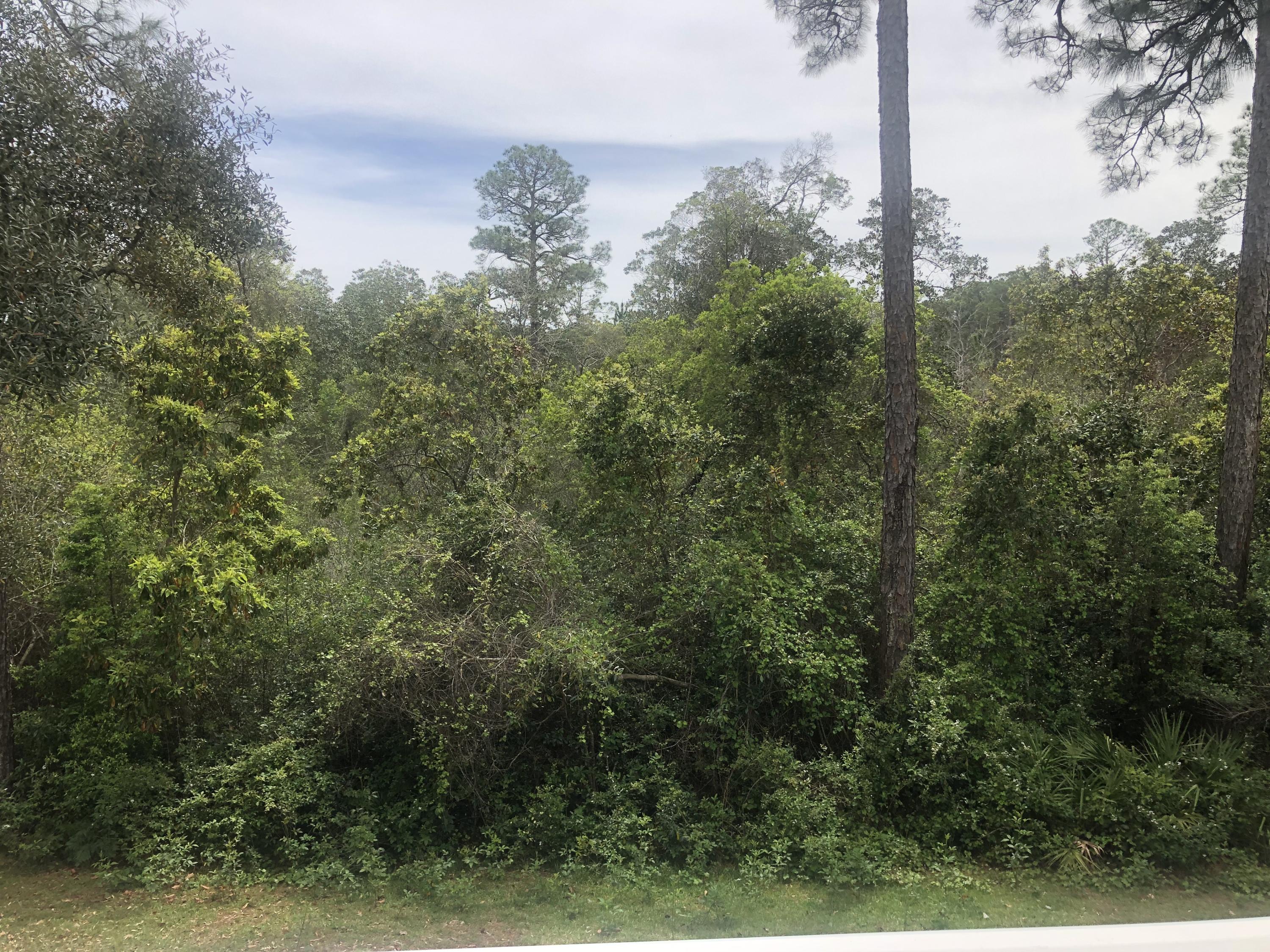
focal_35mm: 28
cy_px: 476
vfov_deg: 49.7
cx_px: 635
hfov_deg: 63.4
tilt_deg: -5.7
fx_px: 1027
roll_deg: -0.1
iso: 20
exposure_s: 1/1600
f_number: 1.8
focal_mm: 3.99
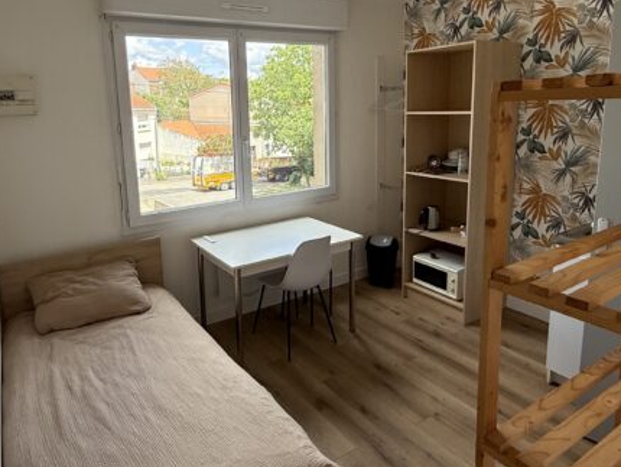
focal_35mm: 25
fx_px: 449
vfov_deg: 54.4
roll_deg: +1.1
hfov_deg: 69.1
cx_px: 270
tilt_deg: -12.1
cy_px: 181
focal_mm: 2.22
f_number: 2.2
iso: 64
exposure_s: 1/298
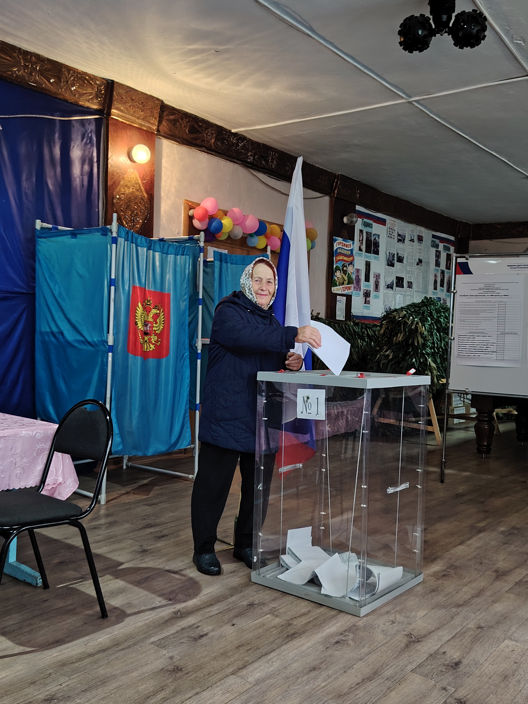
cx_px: 264
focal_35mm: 33
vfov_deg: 55.4
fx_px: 671
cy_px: 352
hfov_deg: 42.9
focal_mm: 5.25
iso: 719
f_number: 1.75
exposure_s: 1/25
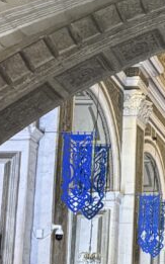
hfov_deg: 10.7
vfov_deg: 19.2
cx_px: 362
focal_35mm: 108
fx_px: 777
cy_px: 173
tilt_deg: +12.2
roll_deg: +1.6
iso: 640
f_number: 1.6
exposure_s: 1/30
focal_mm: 5.96
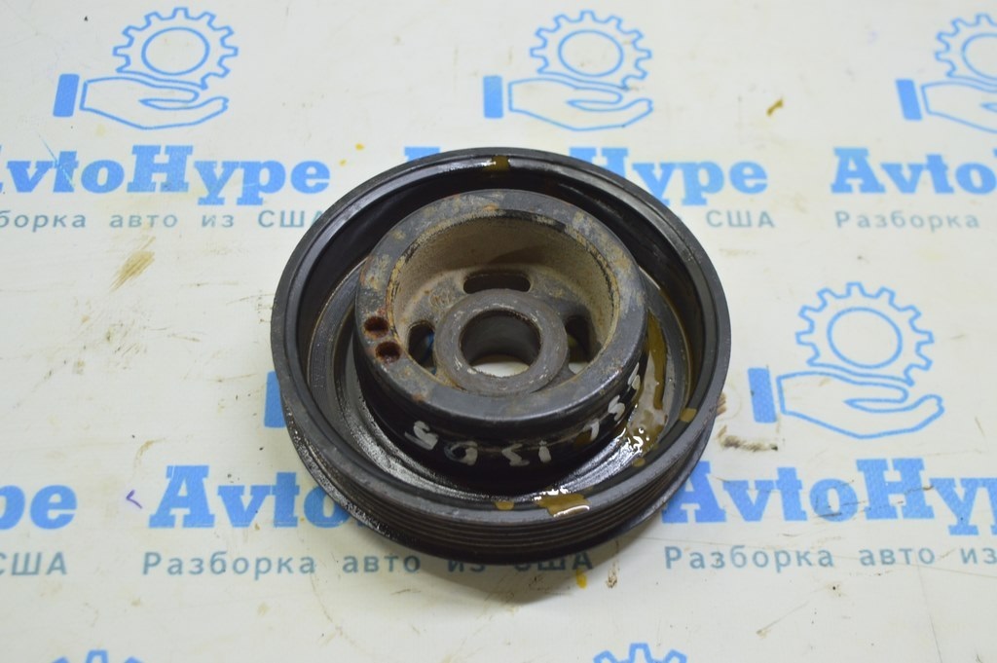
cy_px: 332
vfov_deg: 23.7
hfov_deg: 35.1
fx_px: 1577
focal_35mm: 57
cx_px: 498
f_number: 5.6
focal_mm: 38
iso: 400
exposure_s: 1/20
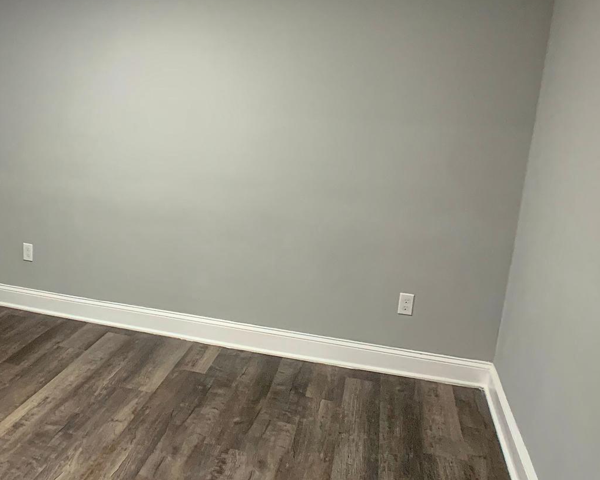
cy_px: 255
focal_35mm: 51
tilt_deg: -12.3
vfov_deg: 29.7
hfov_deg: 35.9
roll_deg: -2.1
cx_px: 159
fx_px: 906
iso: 400
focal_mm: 4.3
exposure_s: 1/60
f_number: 1.8
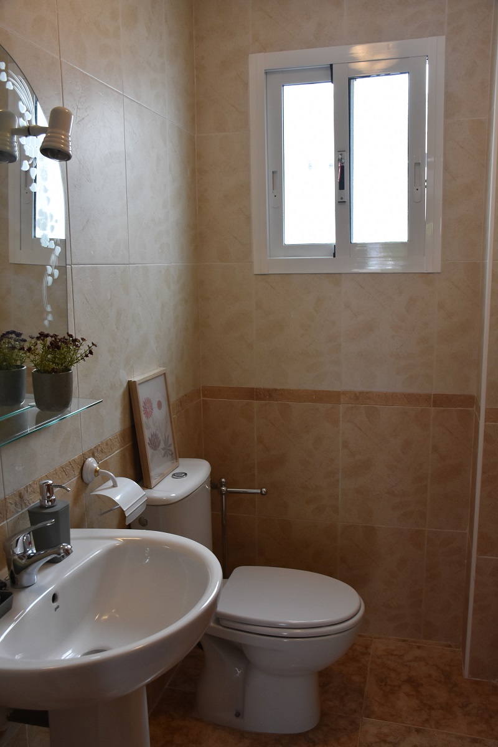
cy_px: 374
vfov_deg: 61.9
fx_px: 622
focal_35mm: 30
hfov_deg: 43.6
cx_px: 249
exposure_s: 1/125
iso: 800
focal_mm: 20
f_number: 5.6
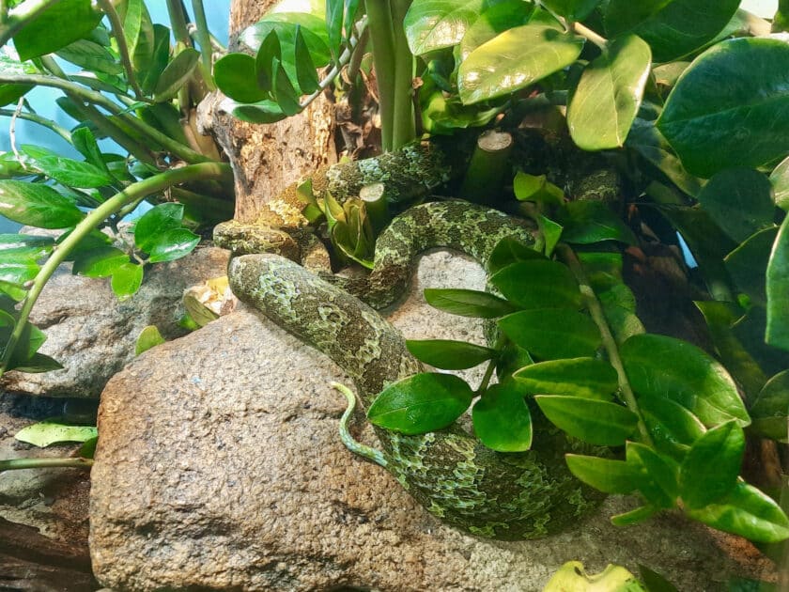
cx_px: 394
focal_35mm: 24
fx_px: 547
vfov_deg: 56.8
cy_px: 296
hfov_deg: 71.6
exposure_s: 1/30
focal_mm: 5.23
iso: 320
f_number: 1.8
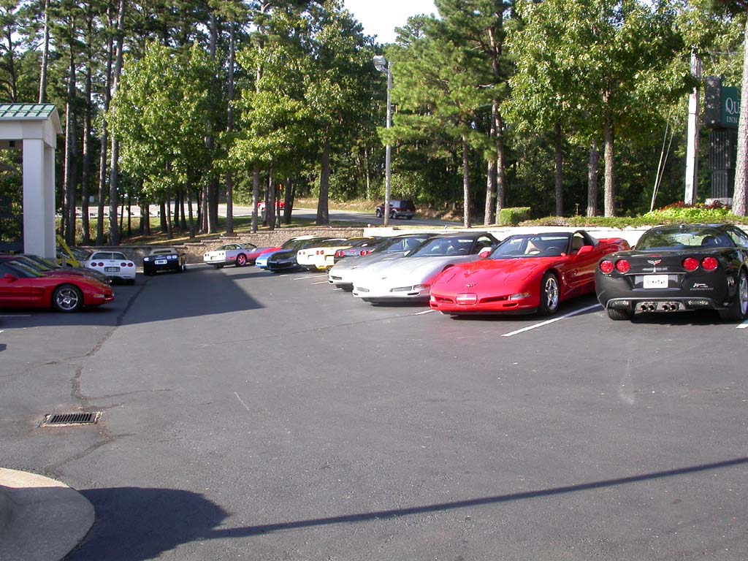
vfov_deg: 37.7
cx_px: 374
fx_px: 821
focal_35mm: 38
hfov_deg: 49.0
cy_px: 280
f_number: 5.3
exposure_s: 1/147
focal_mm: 7.85
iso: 100
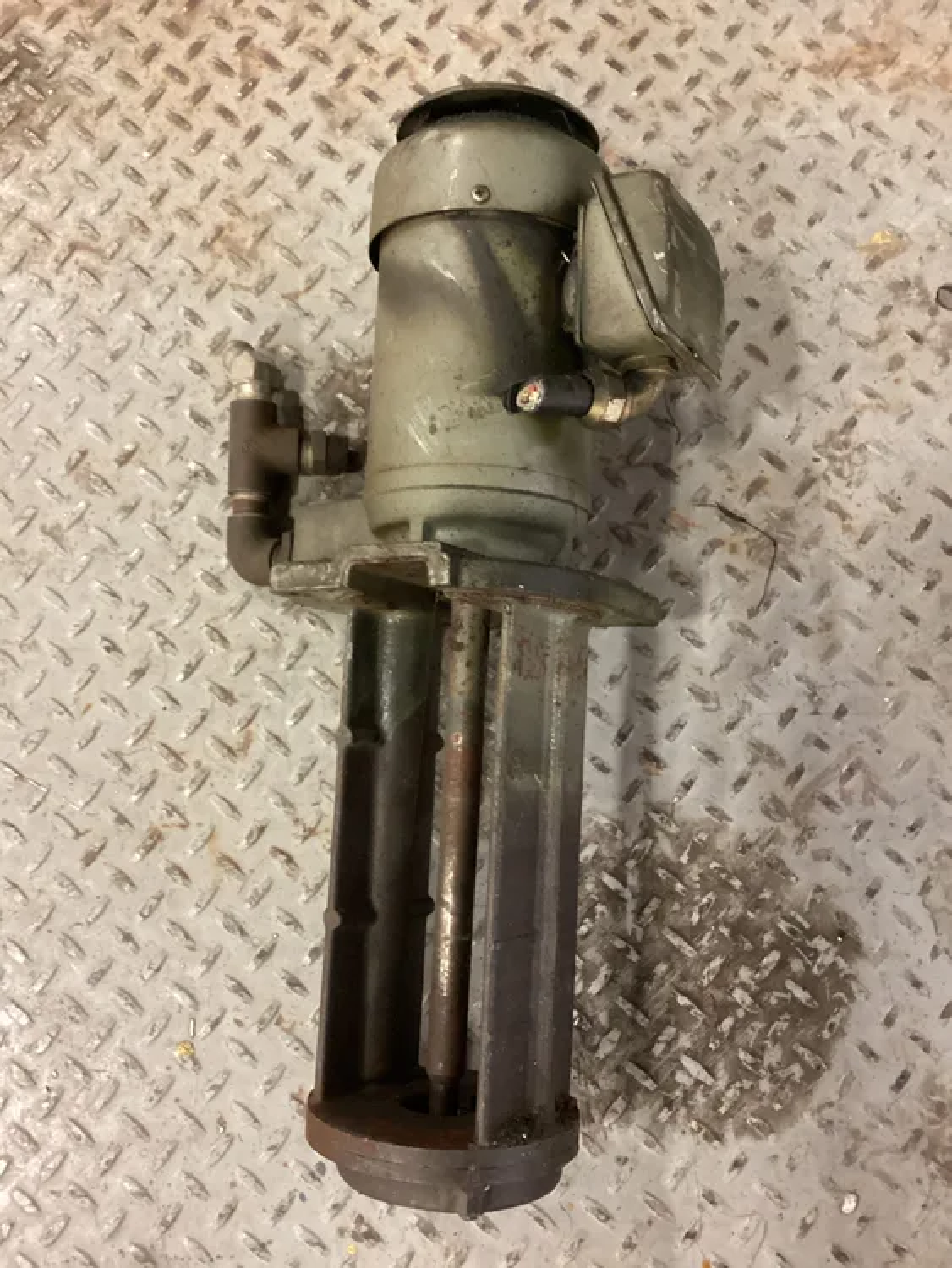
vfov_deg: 58.3
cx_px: 476
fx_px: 1136
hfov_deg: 45.5
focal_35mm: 31
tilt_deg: -79.0
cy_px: 634
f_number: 2.4
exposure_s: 1/30
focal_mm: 3.3
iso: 640
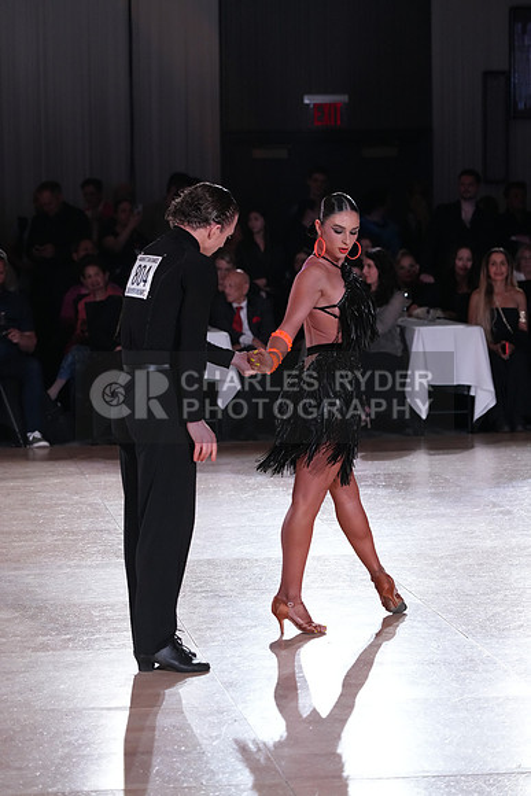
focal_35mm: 105
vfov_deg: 19.5
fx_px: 2322
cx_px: 266
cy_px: 398
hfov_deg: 13.0
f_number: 4
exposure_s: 1/500
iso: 4000
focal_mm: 105
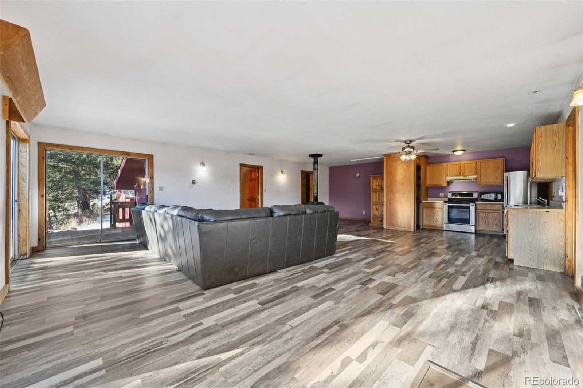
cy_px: 194
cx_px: 292
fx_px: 227
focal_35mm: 14
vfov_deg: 81.2
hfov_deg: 104.3
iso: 280
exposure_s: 1/15
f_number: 8
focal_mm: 14
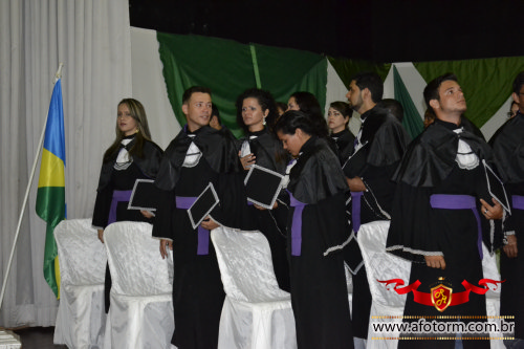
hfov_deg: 28.1
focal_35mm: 72
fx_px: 1048
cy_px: 174
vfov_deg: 18.9
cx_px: 262
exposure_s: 1/60
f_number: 5.3
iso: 3200
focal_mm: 48
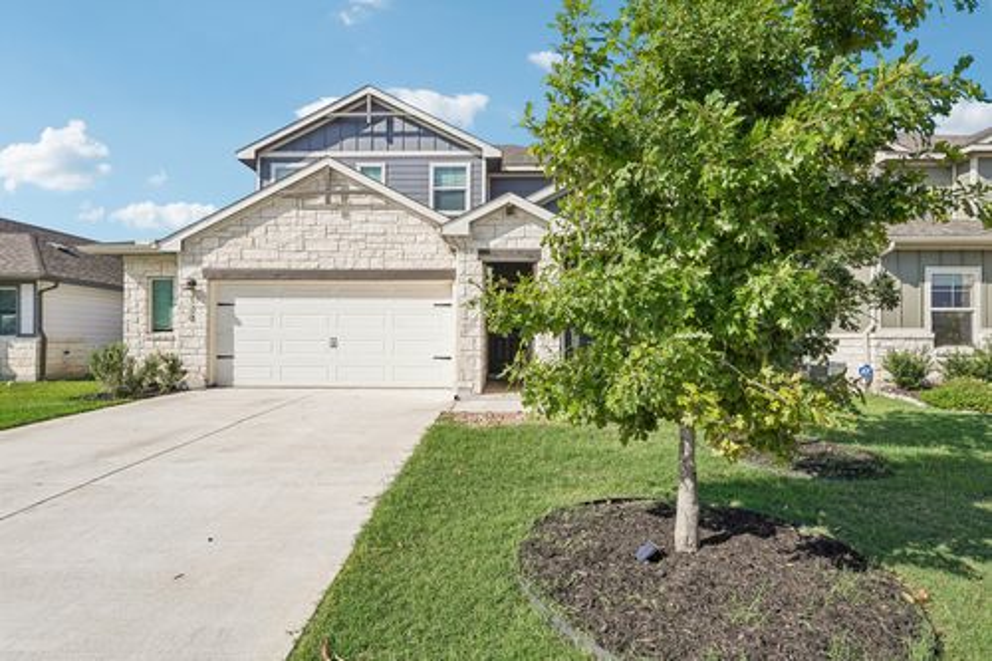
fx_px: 526
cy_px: 330
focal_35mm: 19
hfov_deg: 86.6
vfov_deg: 64.2
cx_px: 496
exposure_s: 1/1250
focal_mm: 19.1
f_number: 8
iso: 400
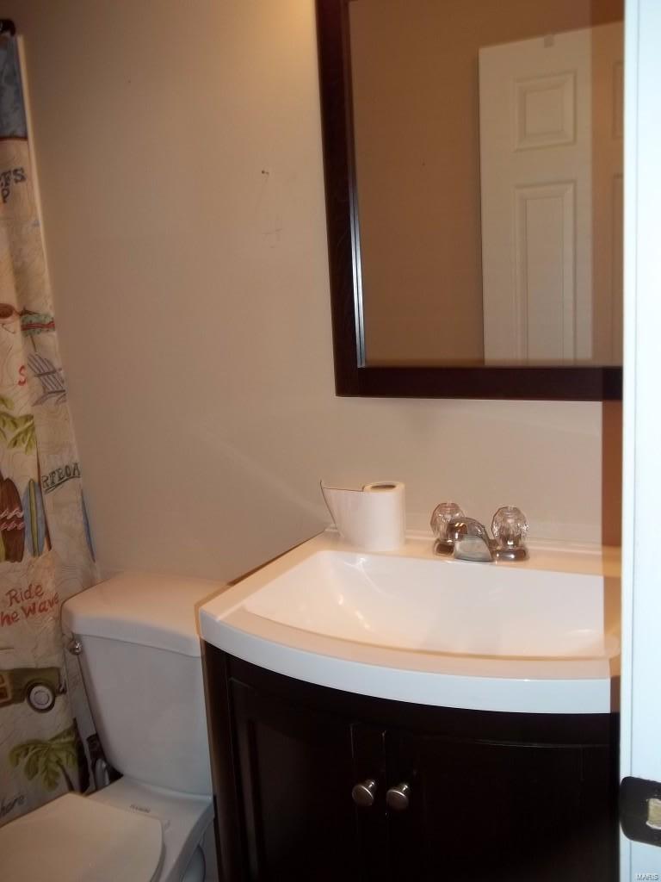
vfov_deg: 56.8
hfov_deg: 44.2
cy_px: 441
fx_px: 815
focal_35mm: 32
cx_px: 330
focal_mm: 5.7
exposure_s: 1/30
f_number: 2.9
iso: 64
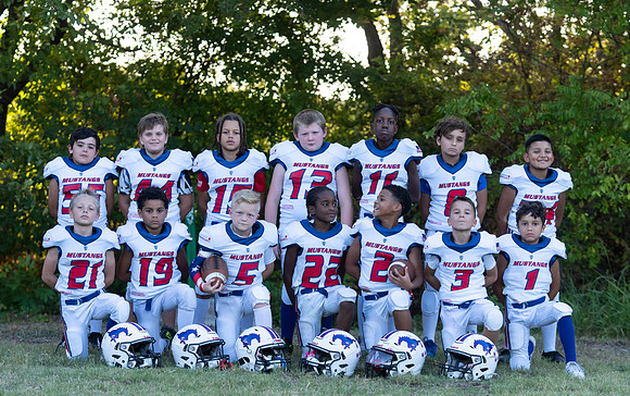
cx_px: 319
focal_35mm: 111
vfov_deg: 11.9
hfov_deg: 18.8
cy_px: 236
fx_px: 1900
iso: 250
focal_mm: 83
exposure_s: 1/320
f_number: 3.5
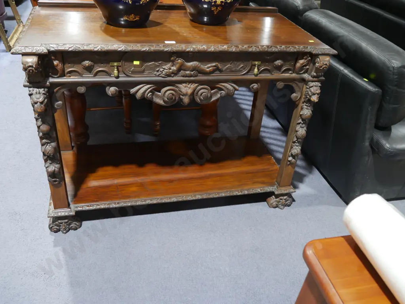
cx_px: 202
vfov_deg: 46.8
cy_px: 152
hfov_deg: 60.0
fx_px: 351
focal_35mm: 30
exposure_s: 1/60
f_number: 3.6
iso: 800
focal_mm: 15
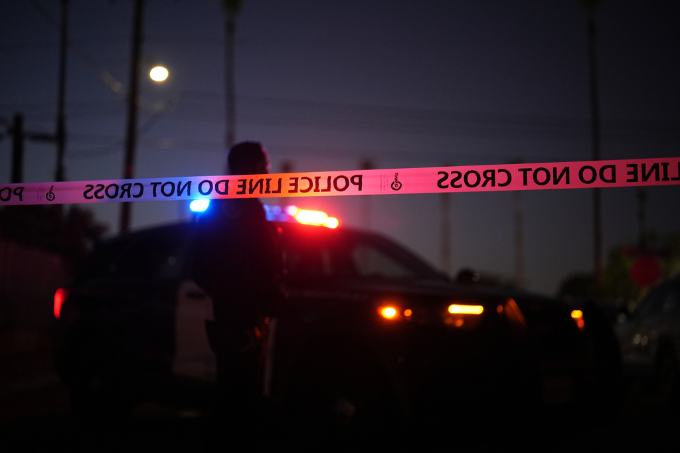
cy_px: 226
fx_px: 944
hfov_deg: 39.6
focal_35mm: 50
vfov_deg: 27.0
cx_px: 340
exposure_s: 1/125
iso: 2000
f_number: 1.2
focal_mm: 50
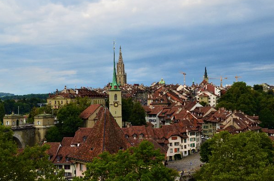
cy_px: 78
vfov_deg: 25.8
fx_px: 395
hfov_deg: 38.2
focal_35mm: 52
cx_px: 154
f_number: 9
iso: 400
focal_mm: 26
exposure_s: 1/125
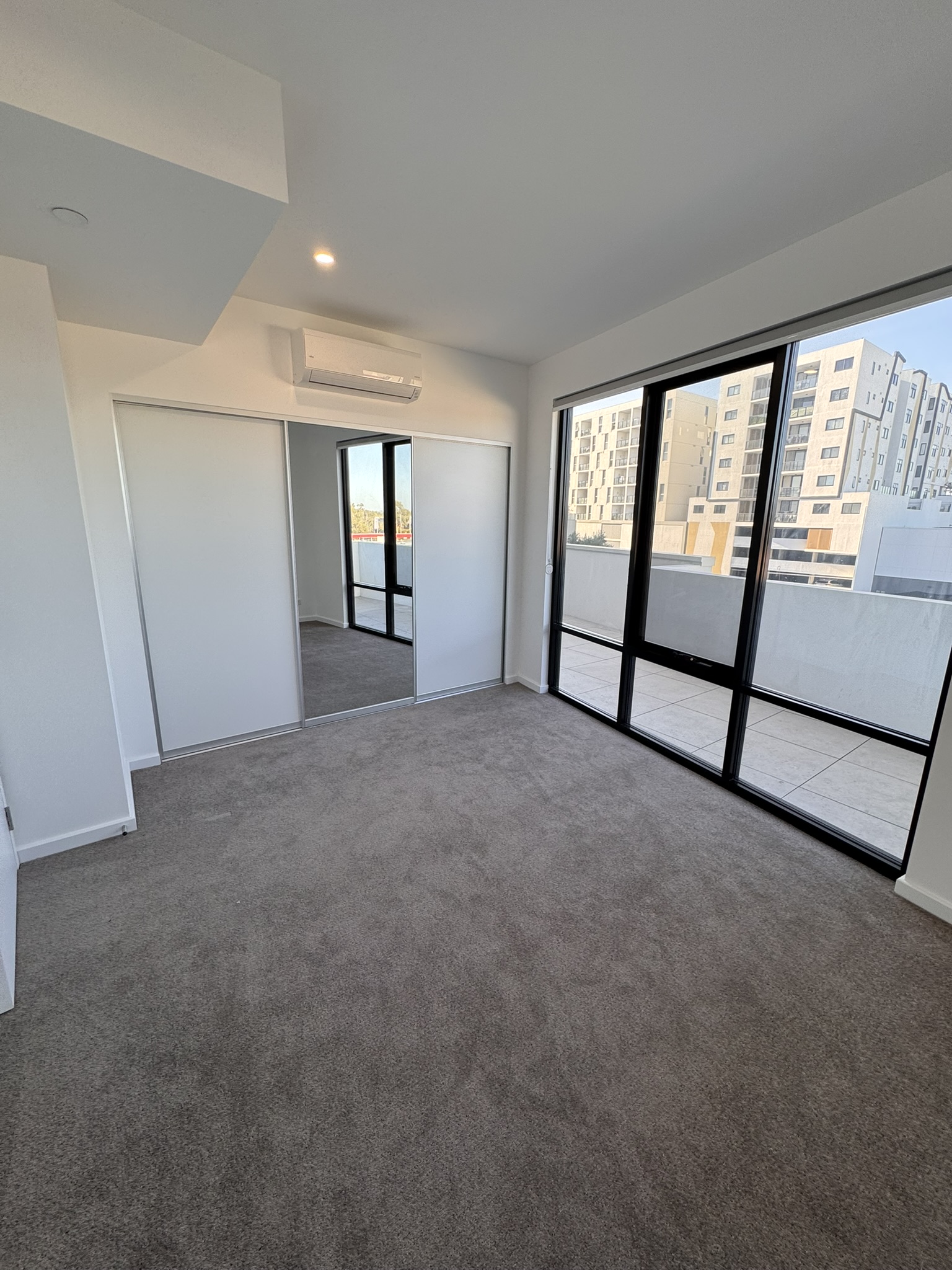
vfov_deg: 102.1
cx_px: 476
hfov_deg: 85.7
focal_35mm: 14
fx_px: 513
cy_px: 635
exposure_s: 1/145
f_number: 2.2
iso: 40
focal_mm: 2.22
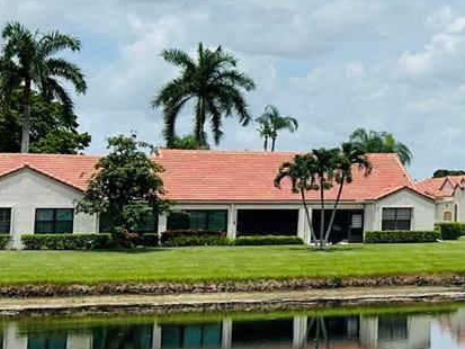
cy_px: 69
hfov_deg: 18.6
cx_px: 704
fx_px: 1250
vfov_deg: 15.8
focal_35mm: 93
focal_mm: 6.86
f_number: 1.78
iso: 80
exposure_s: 1/10753
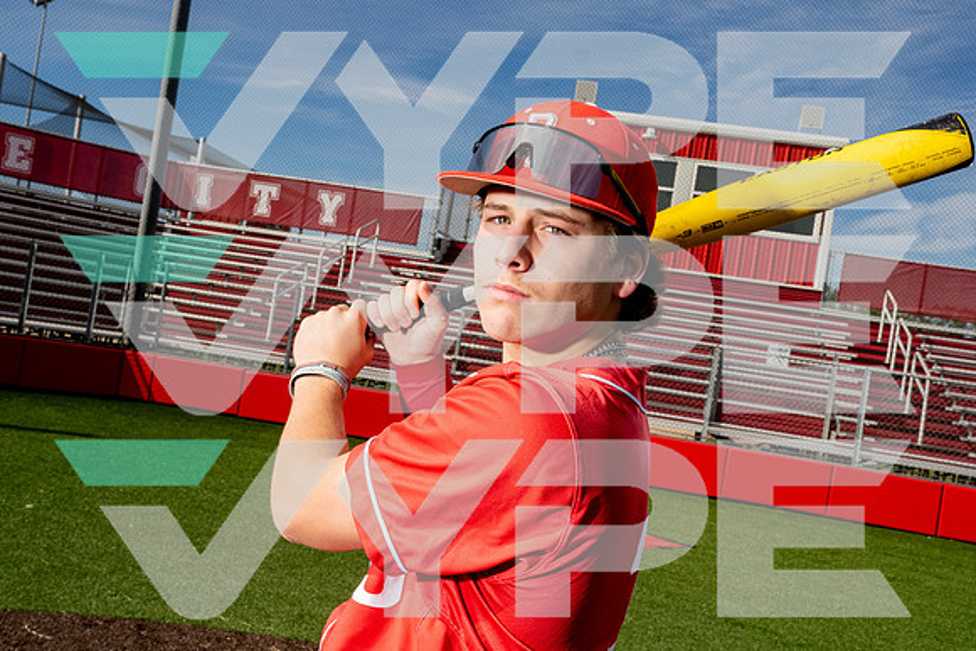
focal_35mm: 42
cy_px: 326
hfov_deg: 46.0
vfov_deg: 31.6
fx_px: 1150
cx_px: 488
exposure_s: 1/250
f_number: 16
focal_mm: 39
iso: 160
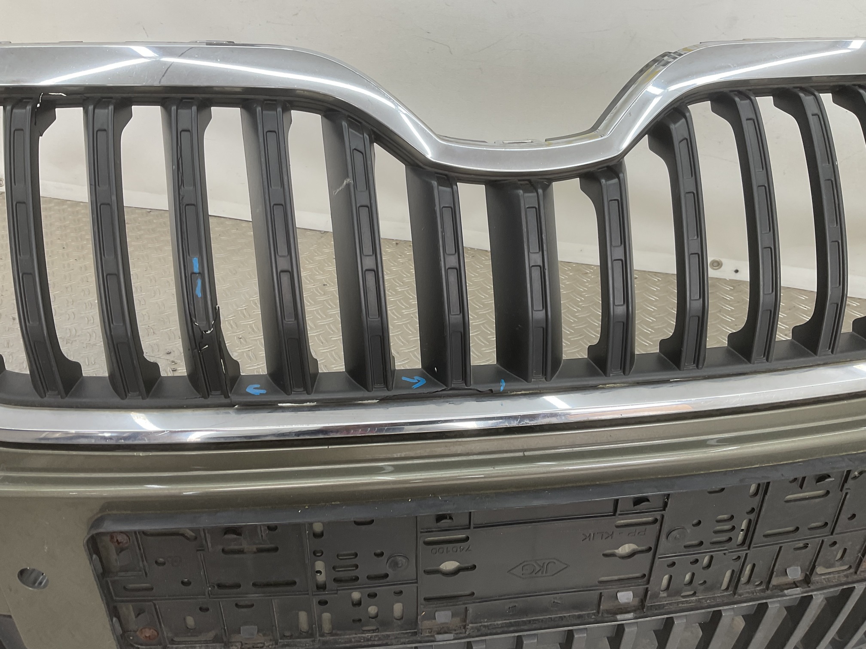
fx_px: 726
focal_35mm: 29
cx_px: 433
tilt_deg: -30.4
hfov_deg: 61.7
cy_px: 324
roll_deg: -2.1
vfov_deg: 48.2
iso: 25
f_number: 1.8
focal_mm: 3
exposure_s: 1/100
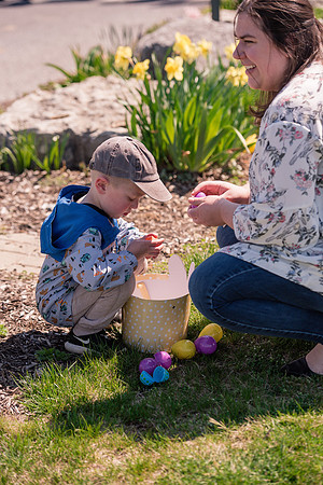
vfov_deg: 19.5
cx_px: 162
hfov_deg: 13.0
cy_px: 242
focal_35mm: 105
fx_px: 1413
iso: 200
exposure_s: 1/2500
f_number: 3.5
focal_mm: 105
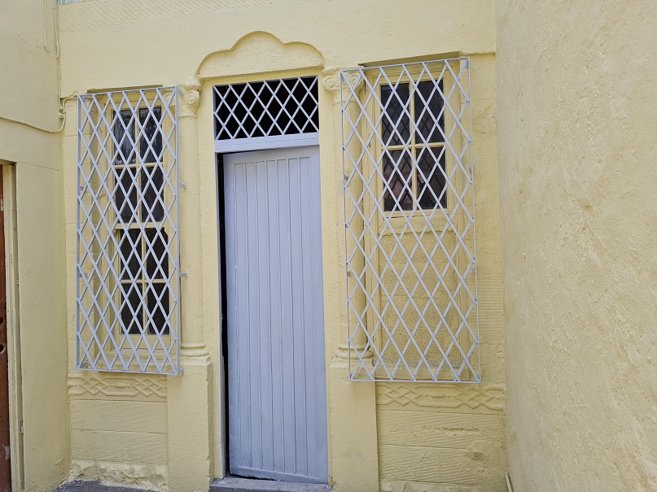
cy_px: 246
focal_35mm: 26
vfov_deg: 53.1
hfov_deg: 67.3
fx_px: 493
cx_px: 328
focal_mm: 5.4
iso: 50
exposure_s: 1/740
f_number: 1.8
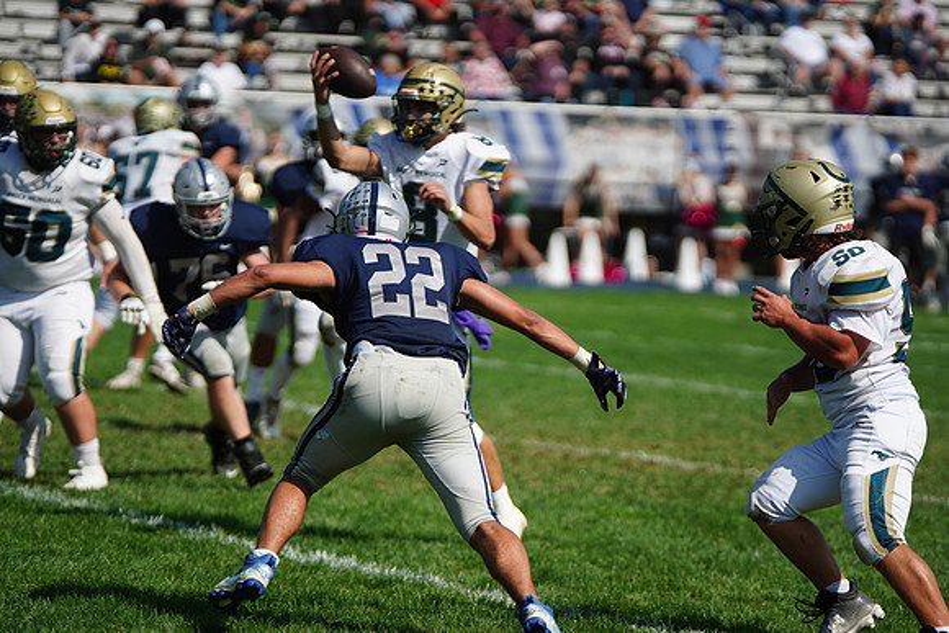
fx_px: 5827
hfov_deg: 9.3
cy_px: 316
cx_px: 474
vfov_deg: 6.2
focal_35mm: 221
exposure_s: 1/8000
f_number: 2.8
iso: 400
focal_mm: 221
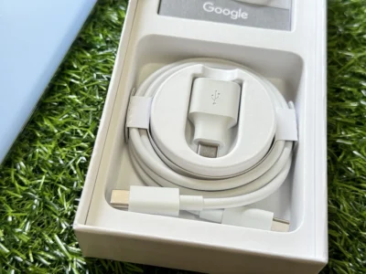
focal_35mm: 48
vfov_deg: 30.3
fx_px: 508
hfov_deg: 39.7
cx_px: 183
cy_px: 137
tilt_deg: -60.0
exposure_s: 1/60
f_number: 1.78
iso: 80
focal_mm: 6.86
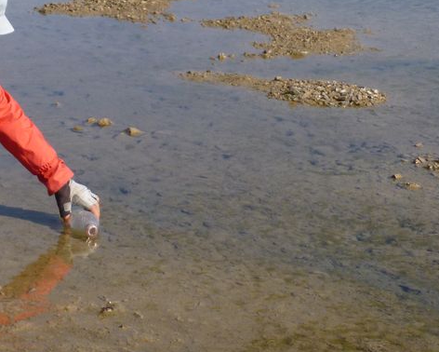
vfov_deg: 11.8
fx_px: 1677
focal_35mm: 129
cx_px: 126
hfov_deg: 14.9
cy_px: -2
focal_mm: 9.2
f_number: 4.1
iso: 100
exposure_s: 1/640
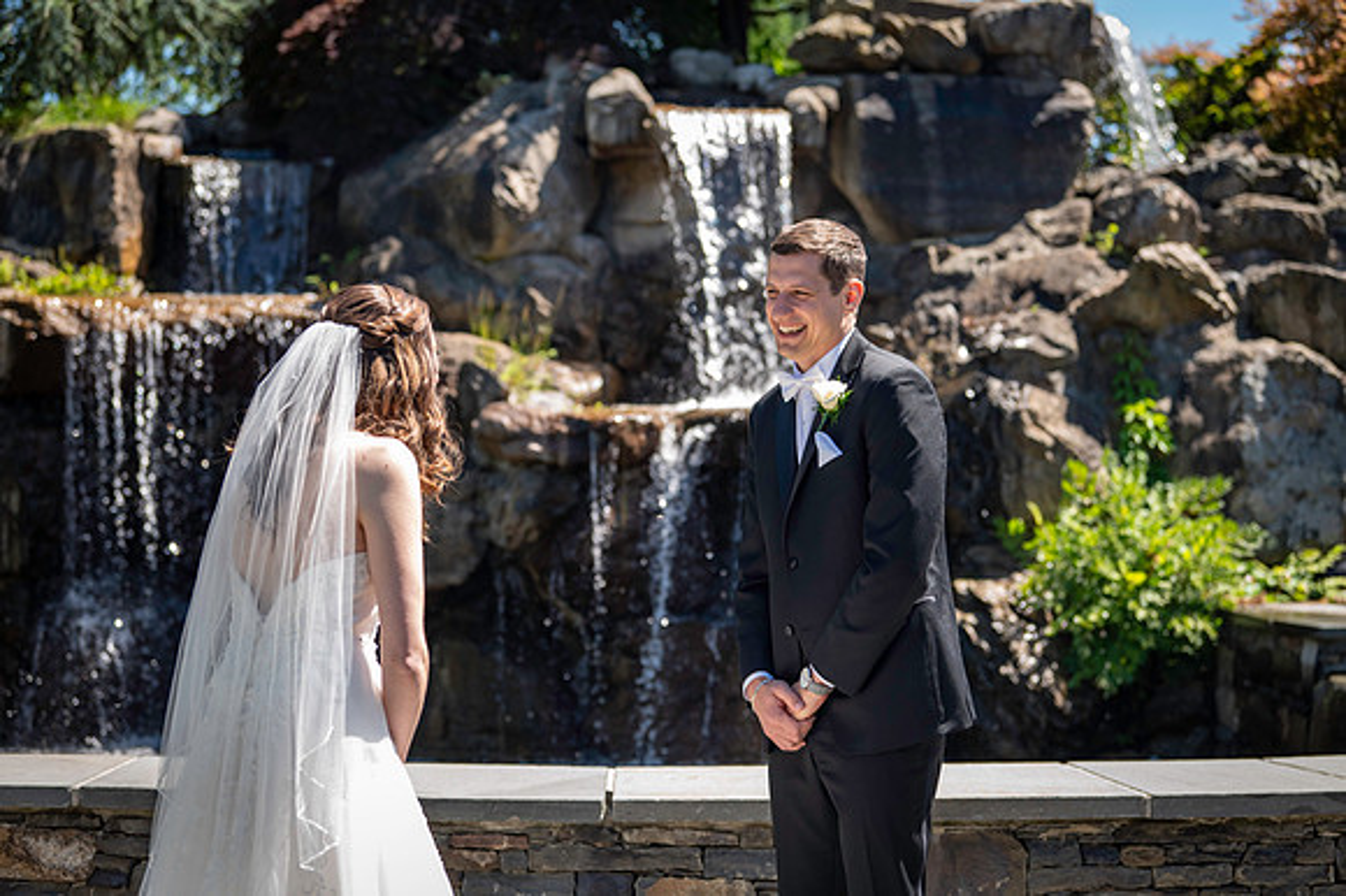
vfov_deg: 19.4
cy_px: 448
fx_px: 2616
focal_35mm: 70
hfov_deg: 28.9
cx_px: 673
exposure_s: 1/3200
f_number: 3.5
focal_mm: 70
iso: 1000
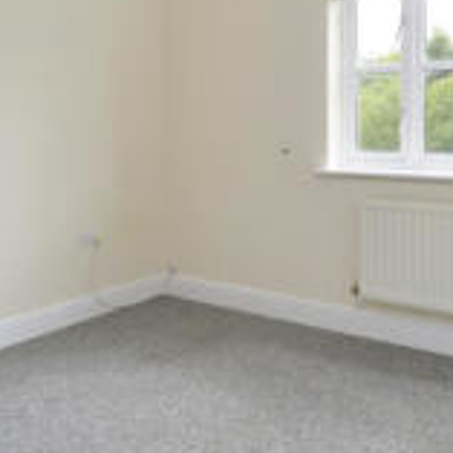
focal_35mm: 36
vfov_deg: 45.1
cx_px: 338
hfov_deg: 44.6
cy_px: 137
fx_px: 533
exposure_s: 1/50
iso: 400
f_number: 7.1
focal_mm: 14
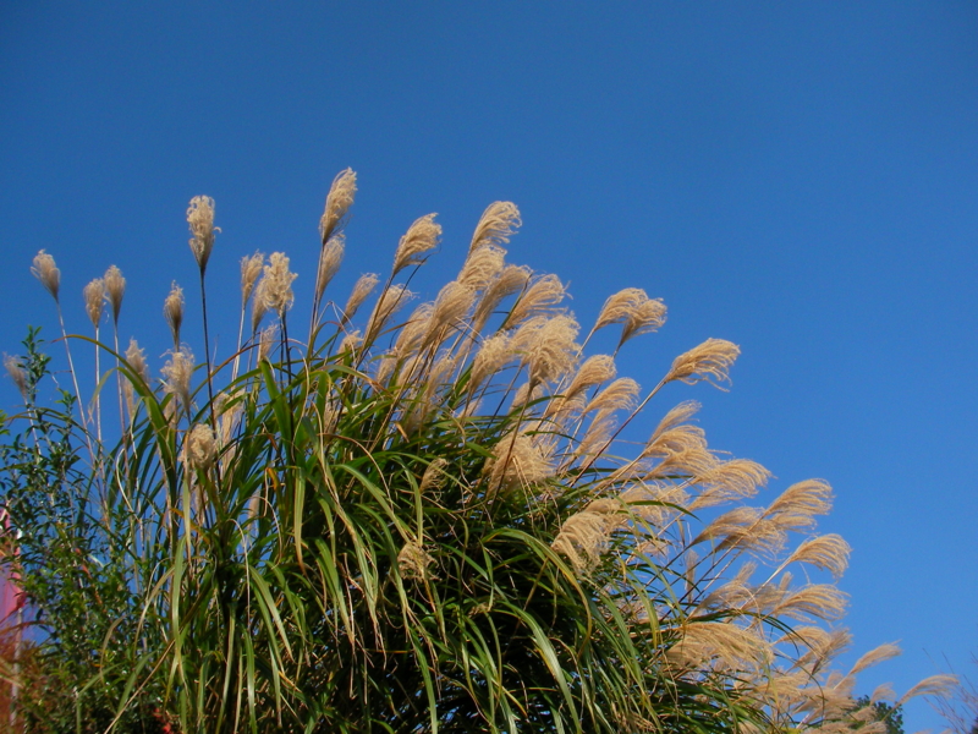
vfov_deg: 35.1
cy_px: 367
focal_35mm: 41
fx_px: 1158
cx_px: 489
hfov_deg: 45.8
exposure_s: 1/514
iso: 50
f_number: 4.5
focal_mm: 6.3
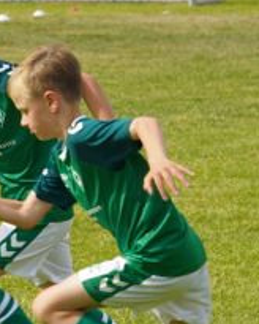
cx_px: 74
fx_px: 3411
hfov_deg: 4.3
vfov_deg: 5.4
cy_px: 250
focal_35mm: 356
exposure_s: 1/500
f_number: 5.6
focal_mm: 72
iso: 100
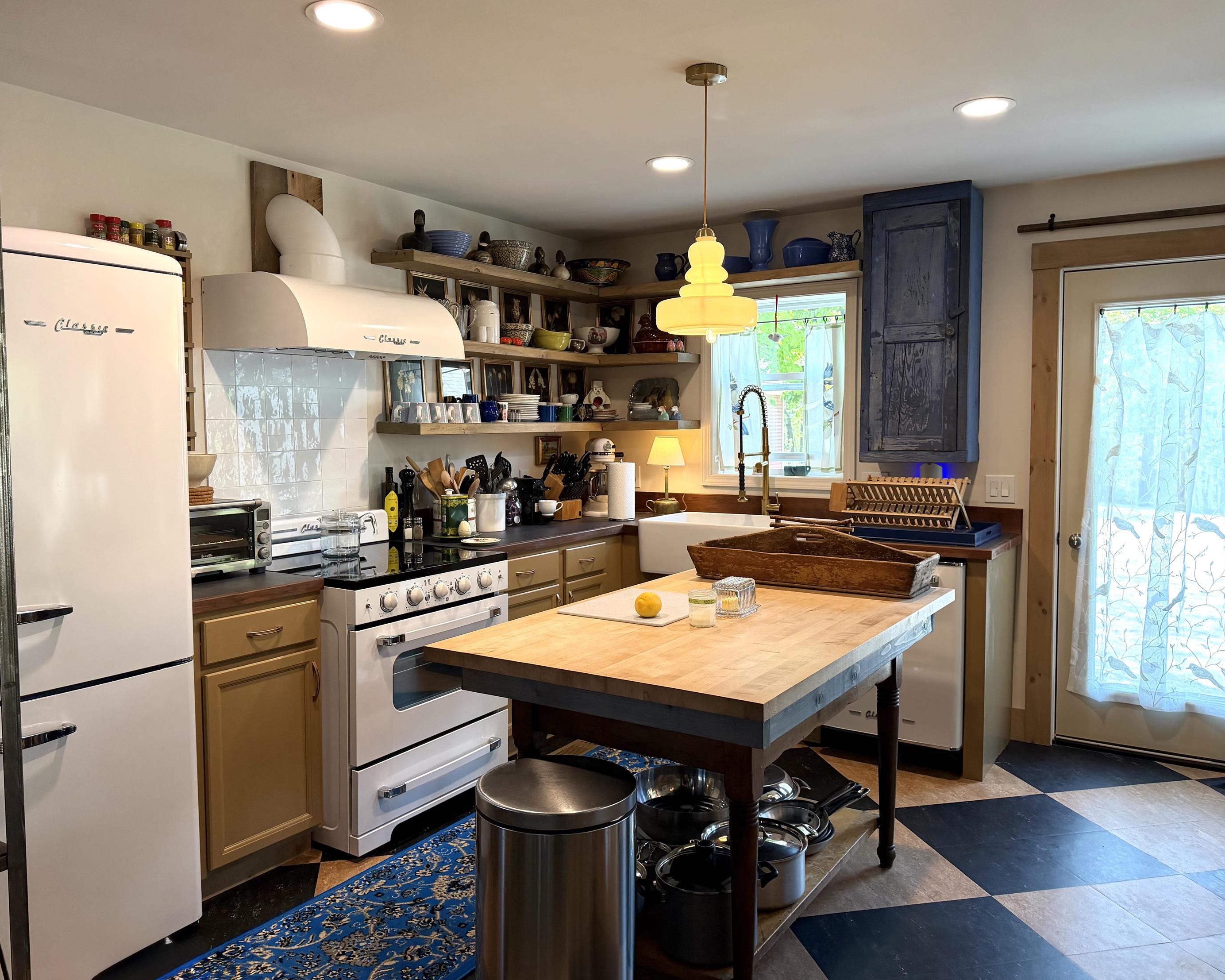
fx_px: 943
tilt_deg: -3.6
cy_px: 477
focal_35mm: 26
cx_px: 610
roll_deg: +0.6
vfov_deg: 54.9
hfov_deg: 66.0
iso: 200
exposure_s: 1/191
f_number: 1.78
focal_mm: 6.76
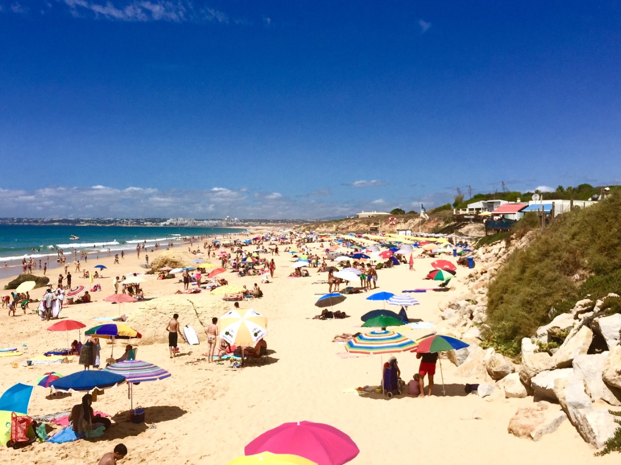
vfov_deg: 38.6
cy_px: 251
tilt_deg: -1.5
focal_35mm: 37
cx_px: 282
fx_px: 664
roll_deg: -2.4
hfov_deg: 50.1
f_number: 2.2
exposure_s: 1/4950
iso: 32
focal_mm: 4.15
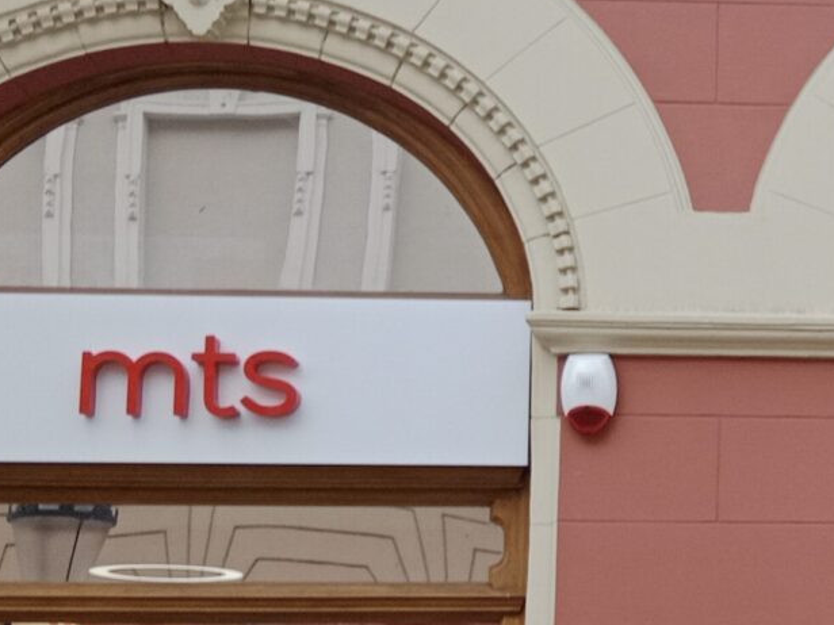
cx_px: 1174
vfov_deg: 13.6
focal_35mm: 108
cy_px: 528
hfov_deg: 16.8
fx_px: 2602
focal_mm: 3.96
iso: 140
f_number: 1.8
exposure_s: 1/100
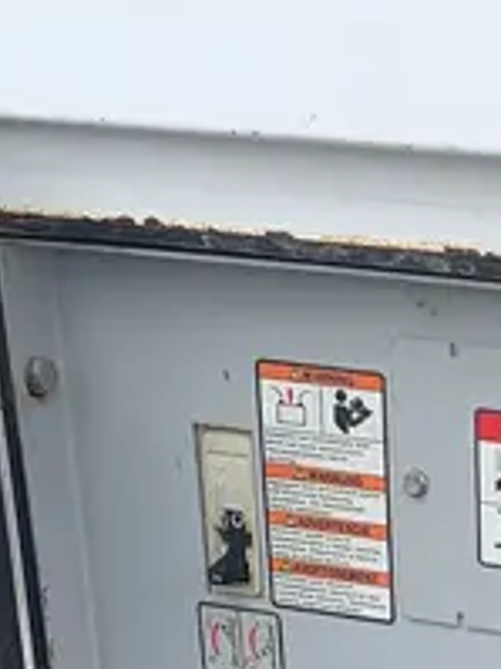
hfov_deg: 14.0
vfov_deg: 17.7
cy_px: 1091
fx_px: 1855
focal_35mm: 96
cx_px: 841
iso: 25
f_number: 1.8
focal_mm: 4.25
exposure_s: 1/962
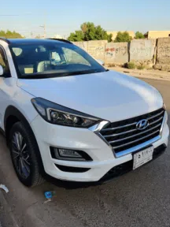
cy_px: 84
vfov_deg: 56.1
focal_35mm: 32
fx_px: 210
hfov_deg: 43.9
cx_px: 68
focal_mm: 5.4
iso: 20
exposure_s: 1/734
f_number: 1.8
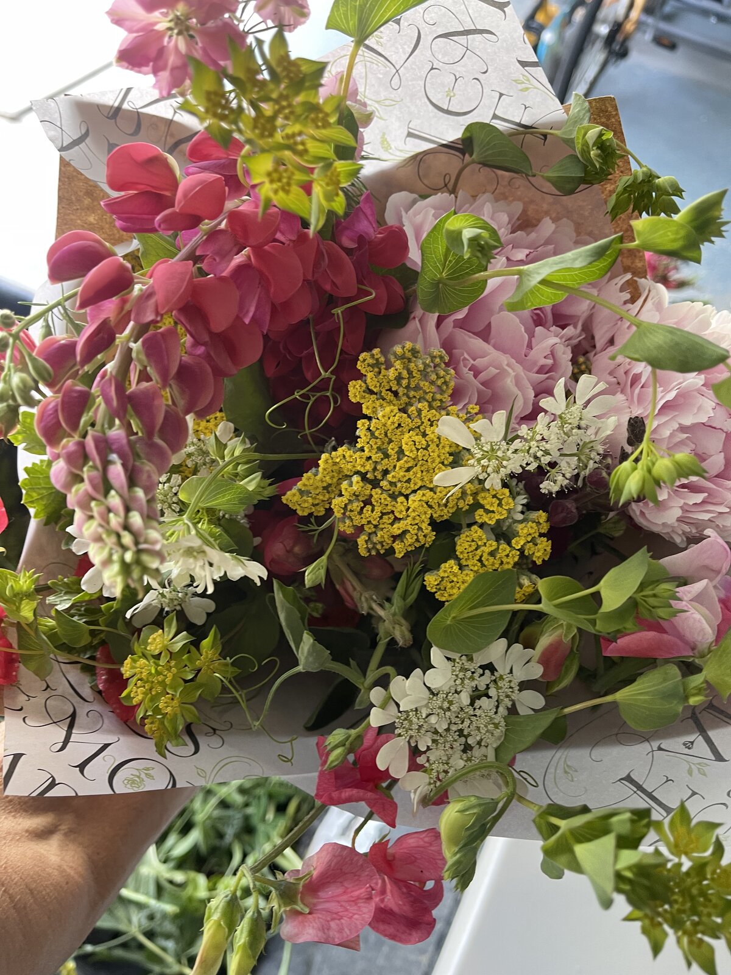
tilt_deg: -53.5
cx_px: 366
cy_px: 488
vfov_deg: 69.4
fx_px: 704
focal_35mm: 25
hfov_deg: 54.9
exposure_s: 1/74
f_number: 1.6
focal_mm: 5.1
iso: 125
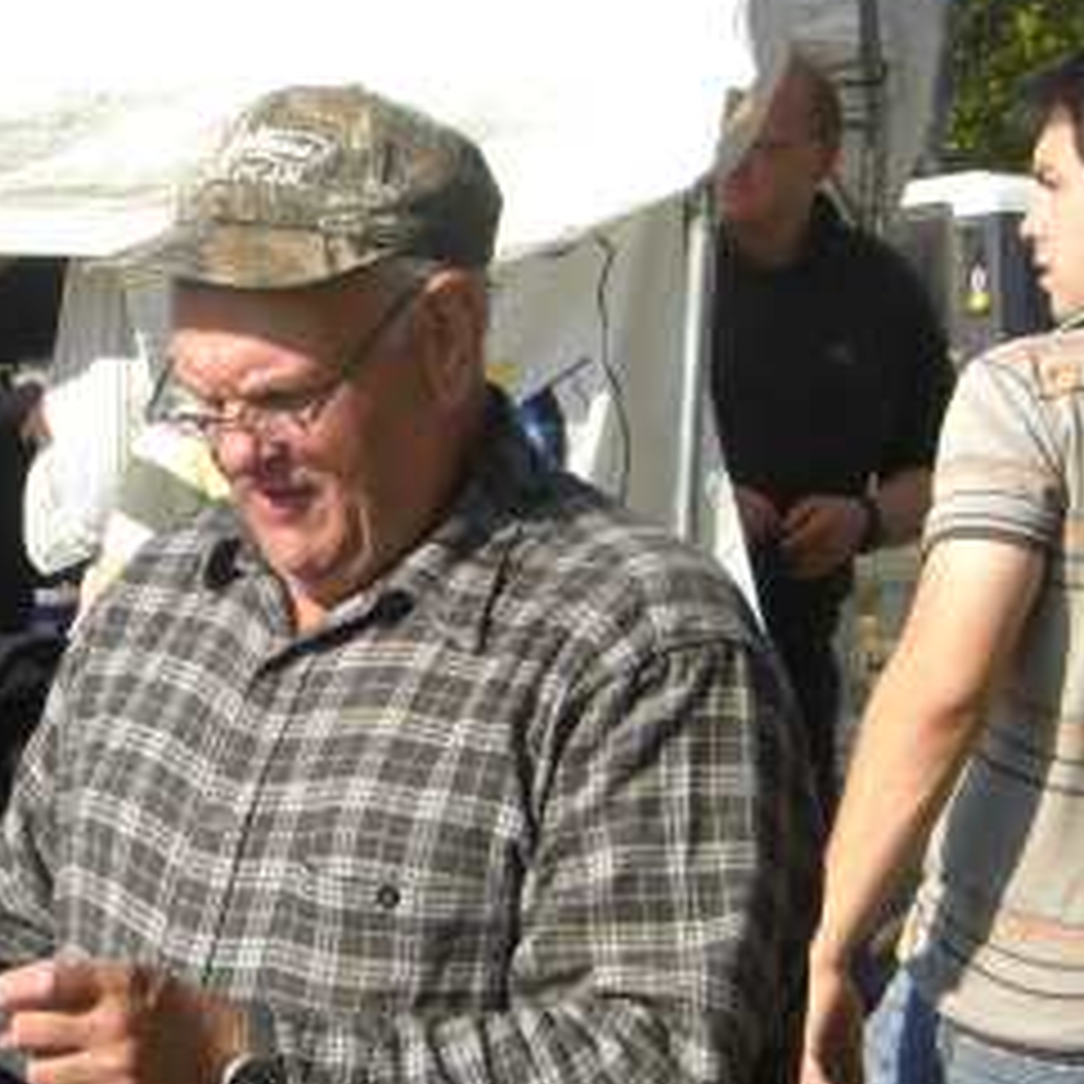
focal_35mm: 195
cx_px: 198
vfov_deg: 9.0
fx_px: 6909
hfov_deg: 8.9
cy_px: 796
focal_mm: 13.7
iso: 50
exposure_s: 1/320
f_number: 4
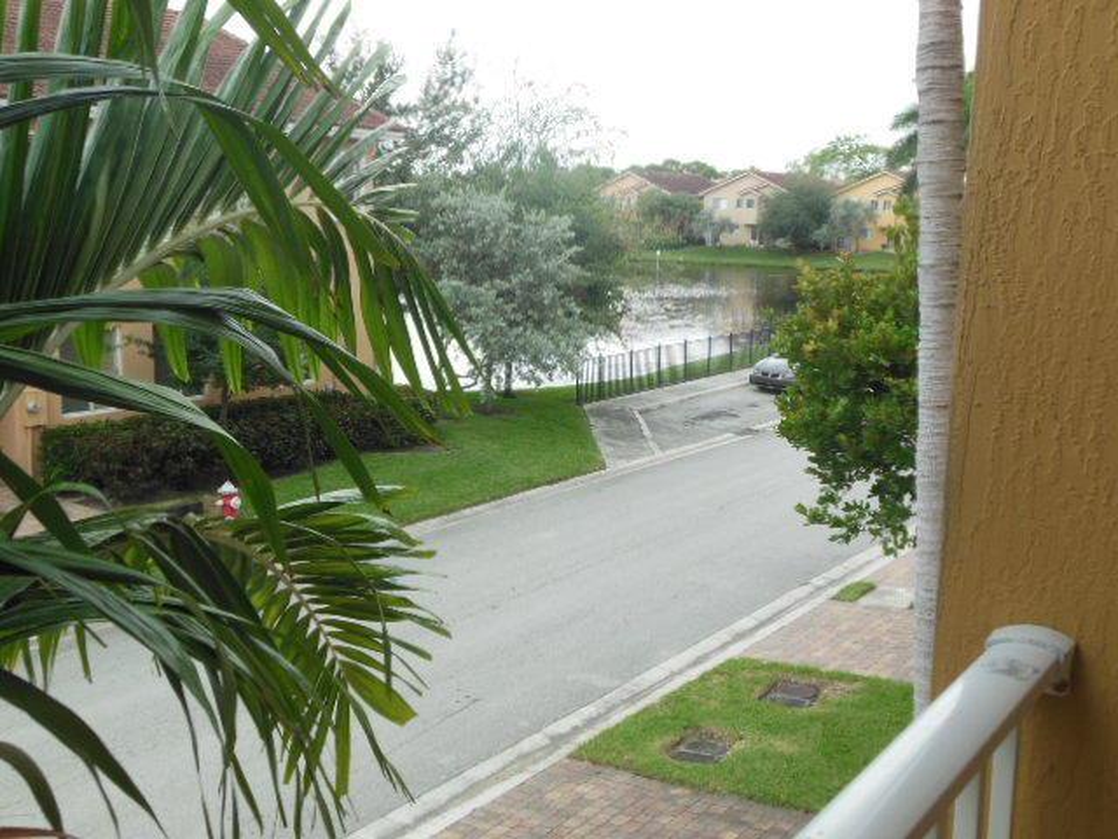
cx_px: 559
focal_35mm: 38
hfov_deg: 49.0
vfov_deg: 37.7
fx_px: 1227
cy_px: 420
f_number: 3.6
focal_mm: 6.8
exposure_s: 1/200
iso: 125
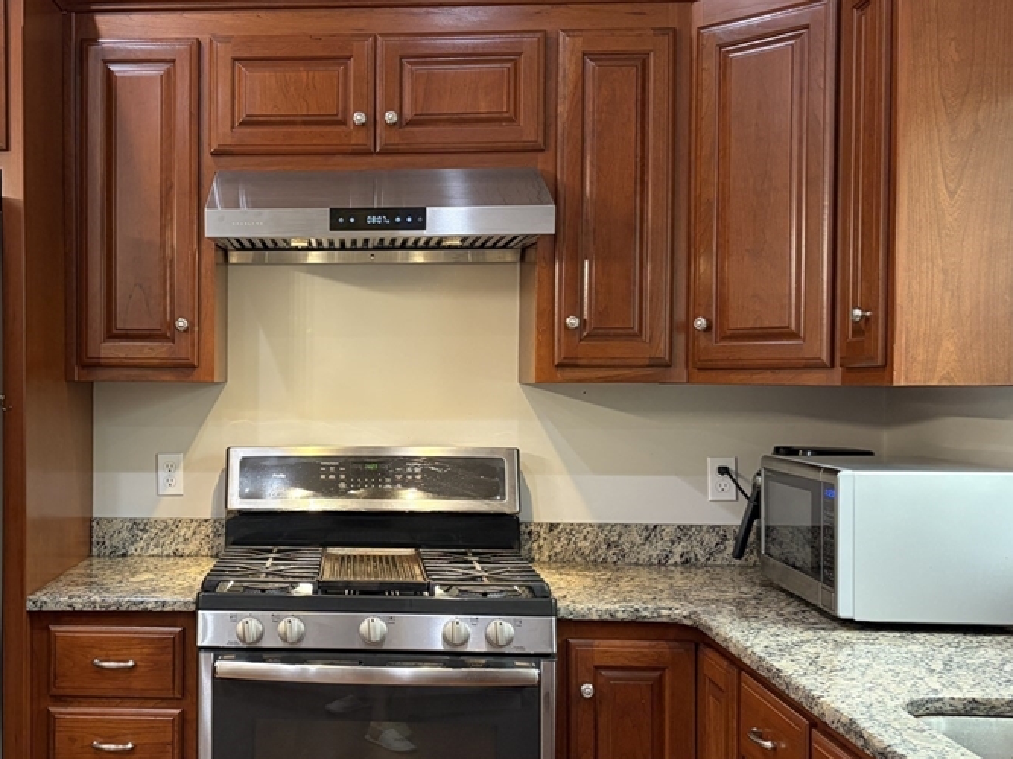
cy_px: 414
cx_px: 309
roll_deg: -0.3
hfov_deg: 45.8
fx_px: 1170
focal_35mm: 40
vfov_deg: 35.9
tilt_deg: -0.8
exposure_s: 1/60
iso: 160
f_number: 1.6
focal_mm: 5.96
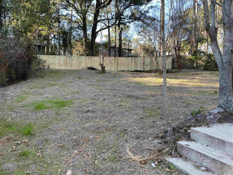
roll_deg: -1.2
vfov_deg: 53.1
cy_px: 88
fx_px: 175
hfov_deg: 67.3
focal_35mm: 26
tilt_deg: -2.0
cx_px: 116
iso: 32
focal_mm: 4.2
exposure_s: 1/130
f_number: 1.6
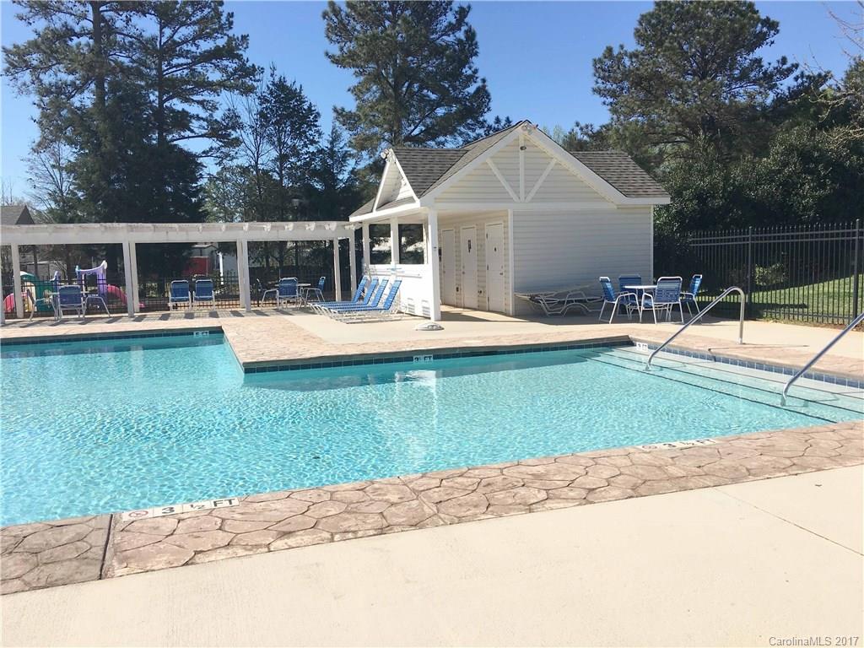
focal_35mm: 29
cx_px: 432
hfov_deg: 61.7
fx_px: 724
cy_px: 324
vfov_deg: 48.2
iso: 25
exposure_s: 1/2198
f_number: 2.2
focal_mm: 4.15
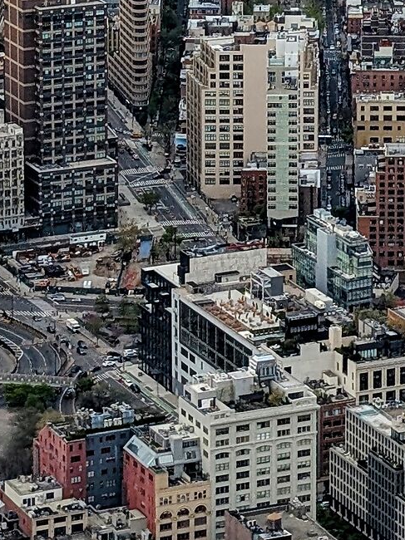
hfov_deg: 8.2
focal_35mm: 181
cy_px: -149
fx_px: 2825
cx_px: 233
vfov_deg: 10.7
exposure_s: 1/236
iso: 42
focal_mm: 6.9
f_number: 1.68
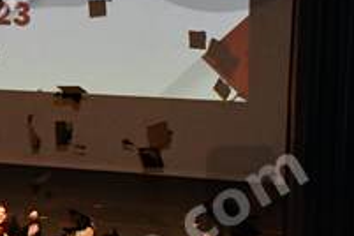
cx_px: -287
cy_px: 86
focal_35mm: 153
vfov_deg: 9.0
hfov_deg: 12.3
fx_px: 1504
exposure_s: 1/160
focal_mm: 27
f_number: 6.3
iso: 4000
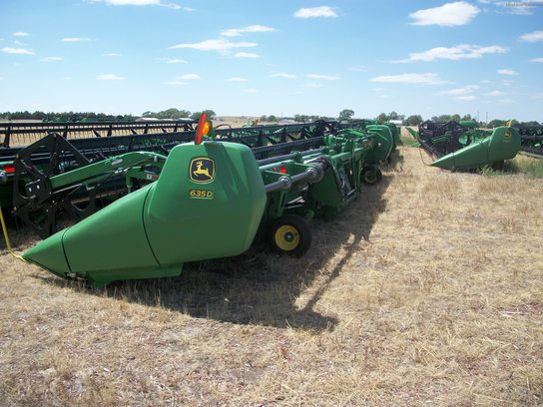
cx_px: 272
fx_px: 549
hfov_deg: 52.6
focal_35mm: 35
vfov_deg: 40.7
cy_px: 204
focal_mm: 6.3
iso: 80
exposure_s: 1/800
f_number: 3.1
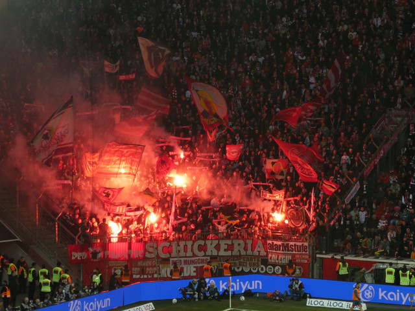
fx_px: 2398
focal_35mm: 200
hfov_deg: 9.9
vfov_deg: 7.4
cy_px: 156
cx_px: 208
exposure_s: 1/80
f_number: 5.6
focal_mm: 35.8
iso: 250
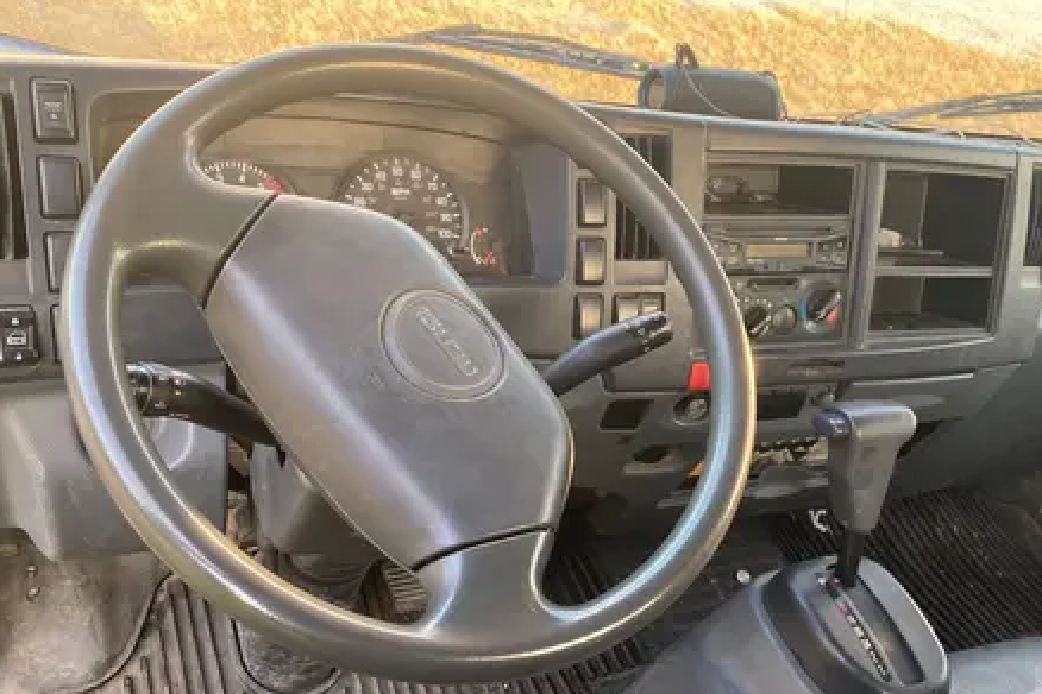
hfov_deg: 55.4
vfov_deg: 38.8
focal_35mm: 34
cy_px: 410
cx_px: 623
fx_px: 984
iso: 125
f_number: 1.8
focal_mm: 4.25
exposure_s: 1/106
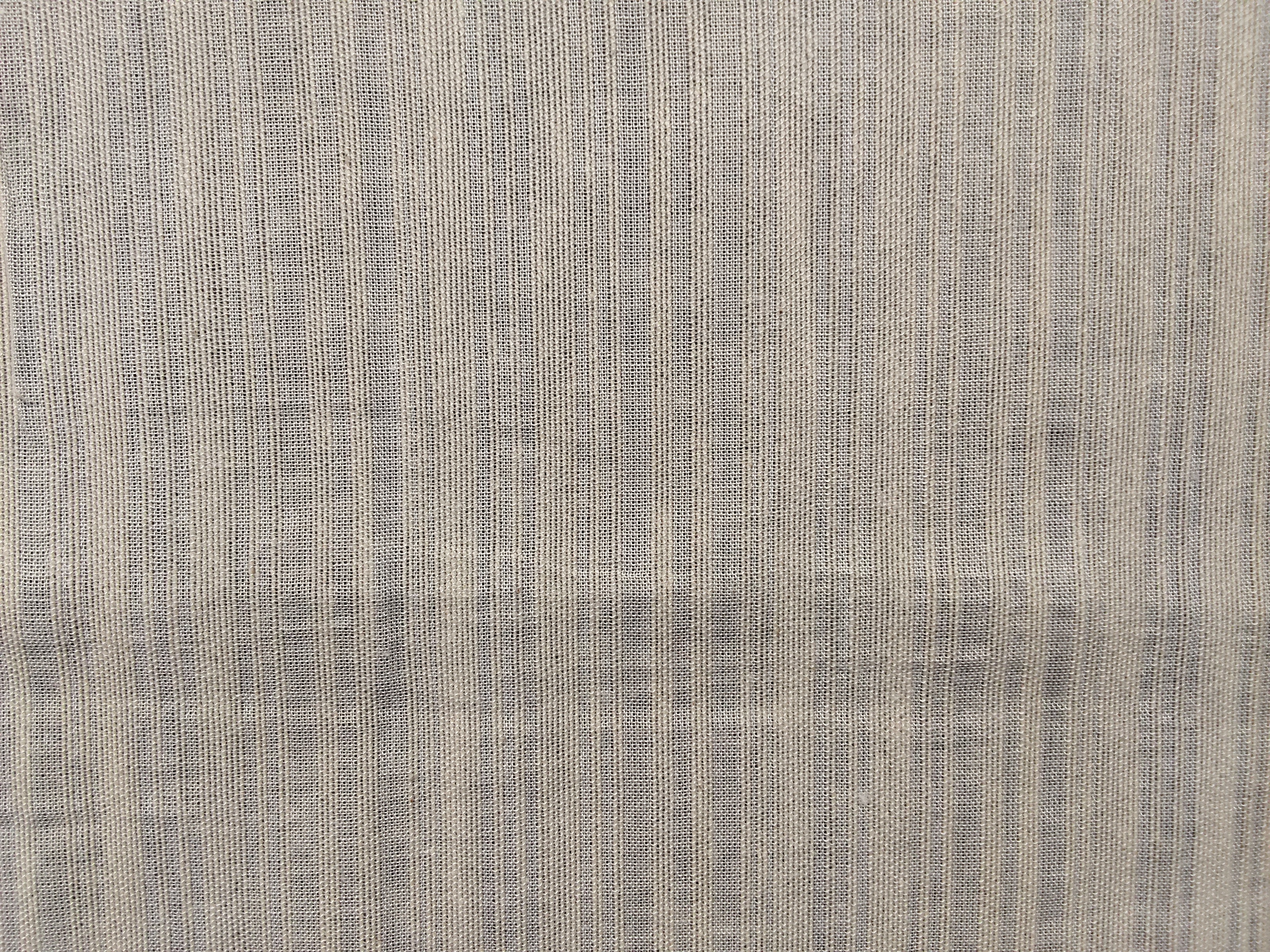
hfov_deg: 67.3
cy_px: 476
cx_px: 635
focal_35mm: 26
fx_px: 954
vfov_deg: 53.1
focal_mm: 2.78
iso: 80
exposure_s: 1/100
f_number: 2
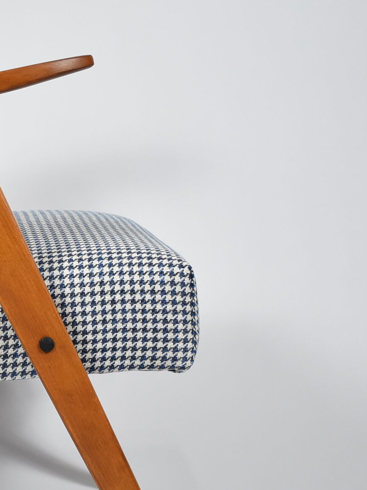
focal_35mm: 118
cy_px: 254
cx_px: -159
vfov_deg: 16.7
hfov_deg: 12.1
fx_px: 1668
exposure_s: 1/125
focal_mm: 32
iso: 800
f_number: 4.5
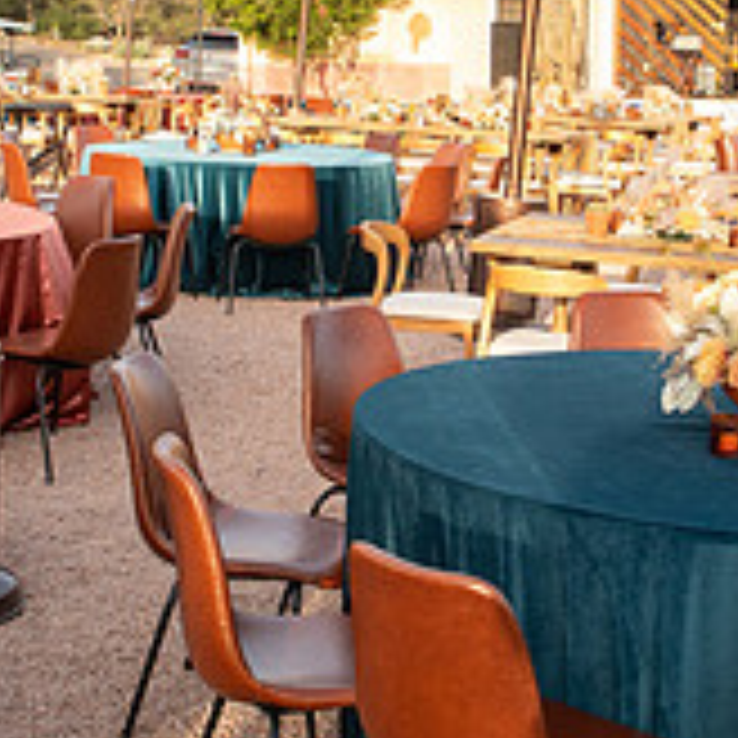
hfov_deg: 24.0
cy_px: 169
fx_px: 1737
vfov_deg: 23.7
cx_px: 360
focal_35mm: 72
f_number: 7.1
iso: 400
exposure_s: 1/250
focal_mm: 24
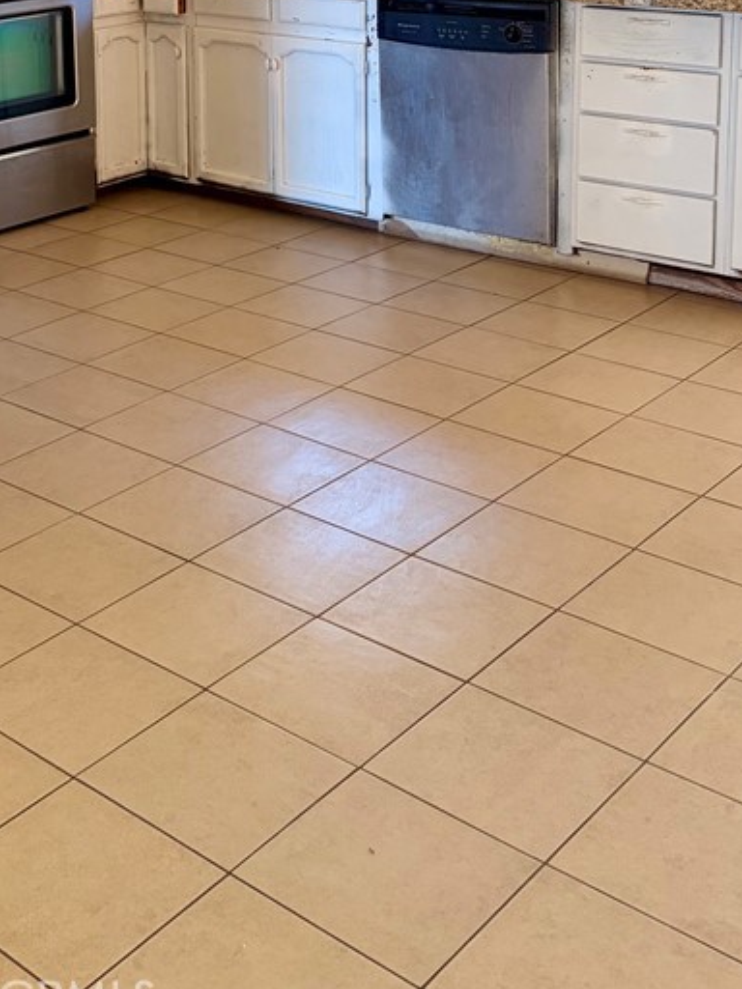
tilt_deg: -7.7
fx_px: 1486
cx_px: 120
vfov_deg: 34.1
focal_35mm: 52
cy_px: 37
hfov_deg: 27.3
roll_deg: +1.3
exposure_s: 1/92
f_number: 1.6
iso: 125
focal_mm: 5.96
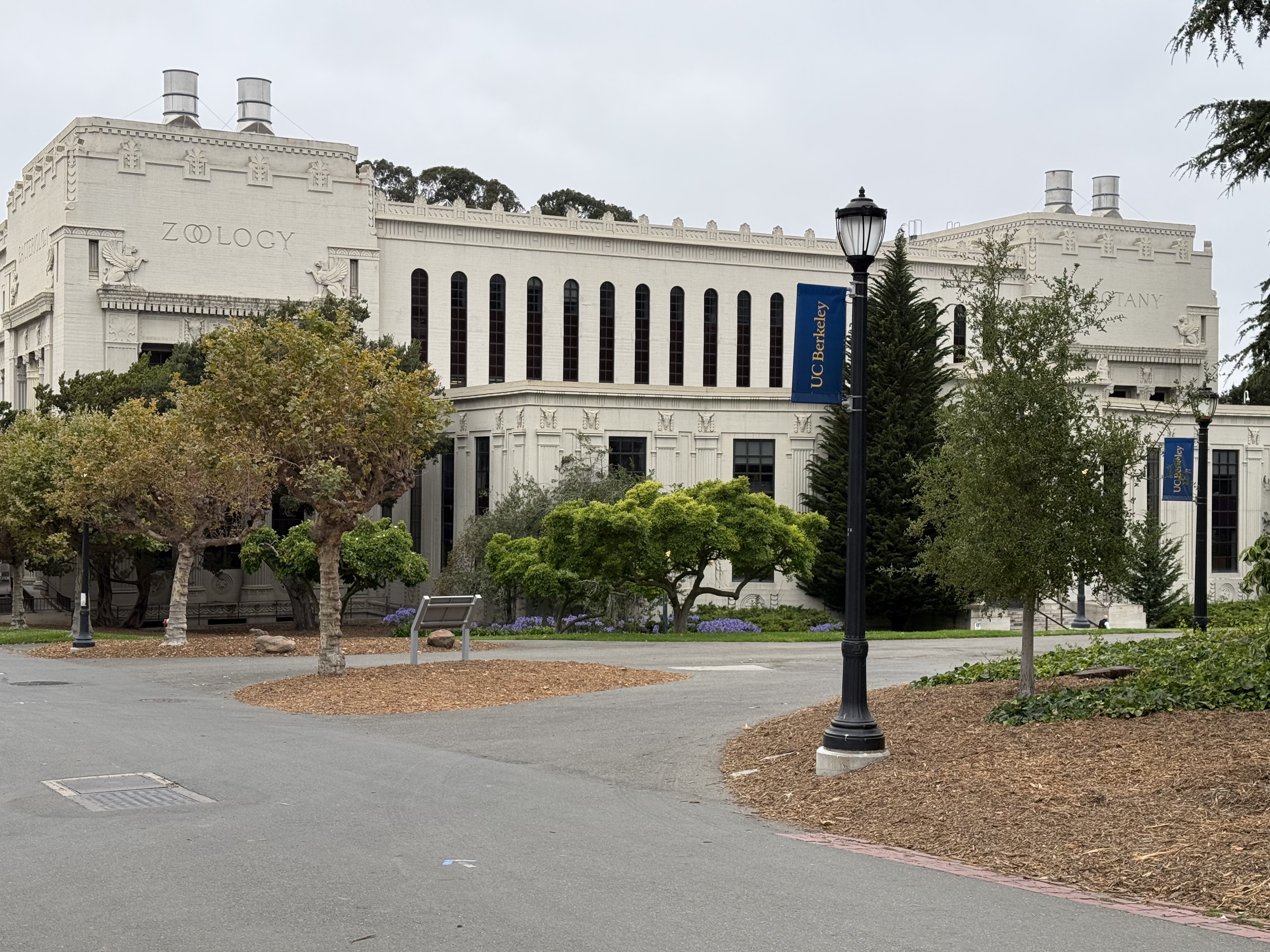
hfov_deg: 39.7
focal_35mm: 48
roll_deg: -0.5
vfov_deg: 30.3
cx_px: 635
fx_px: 1761
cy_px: 476
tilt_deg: -0.1
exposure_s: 1/141
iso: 64
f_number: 1.78
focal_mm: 6.76
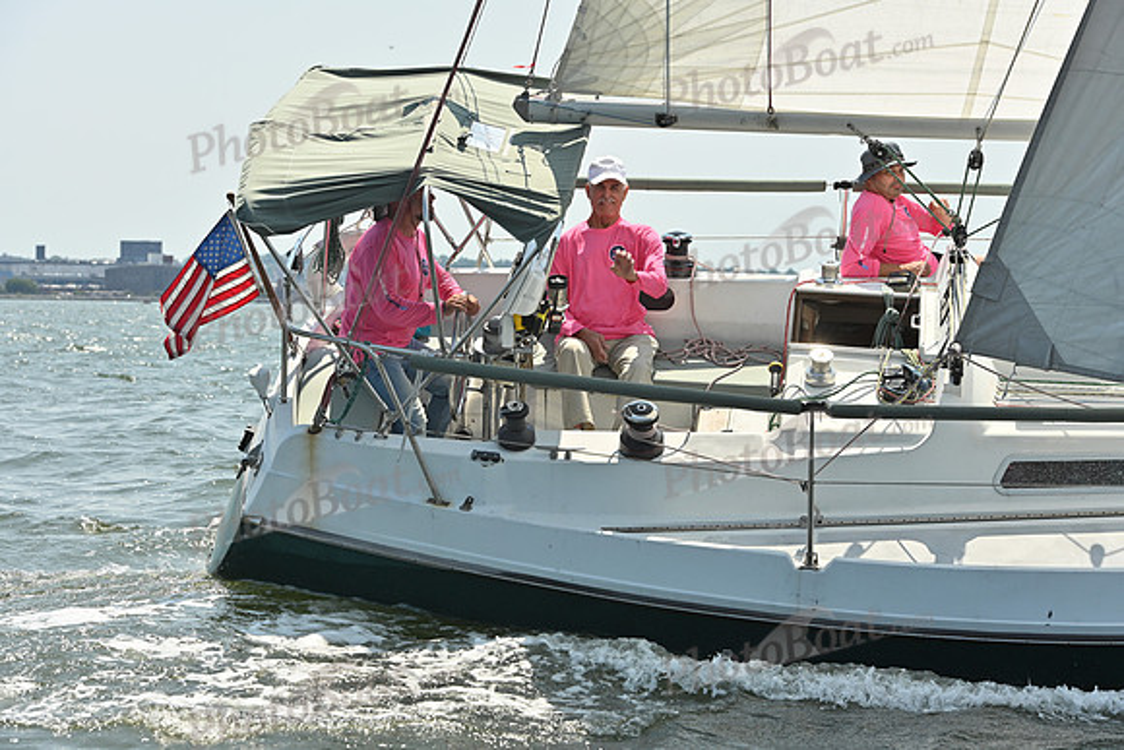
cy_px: 375
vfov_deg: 13.4
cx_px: 562
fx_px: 3185
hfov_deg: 20.0
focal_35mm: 102
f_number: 7.1
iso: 320
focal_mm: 102
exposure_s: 1/1600
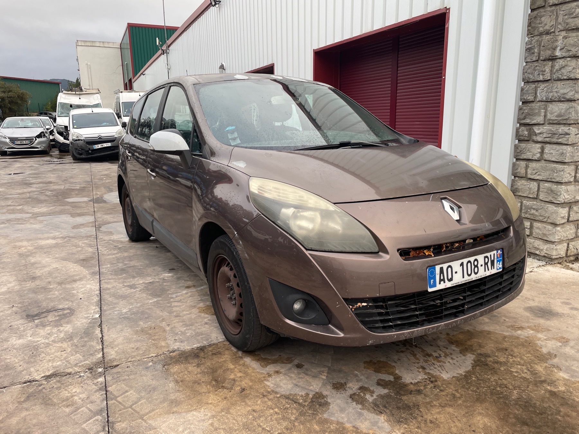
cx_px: 290
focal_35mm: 26
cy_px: 217
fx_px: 435
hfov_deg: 67.3
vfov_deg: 53.1
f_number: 1.6
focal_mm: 4.2
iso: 40
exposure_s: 1/121
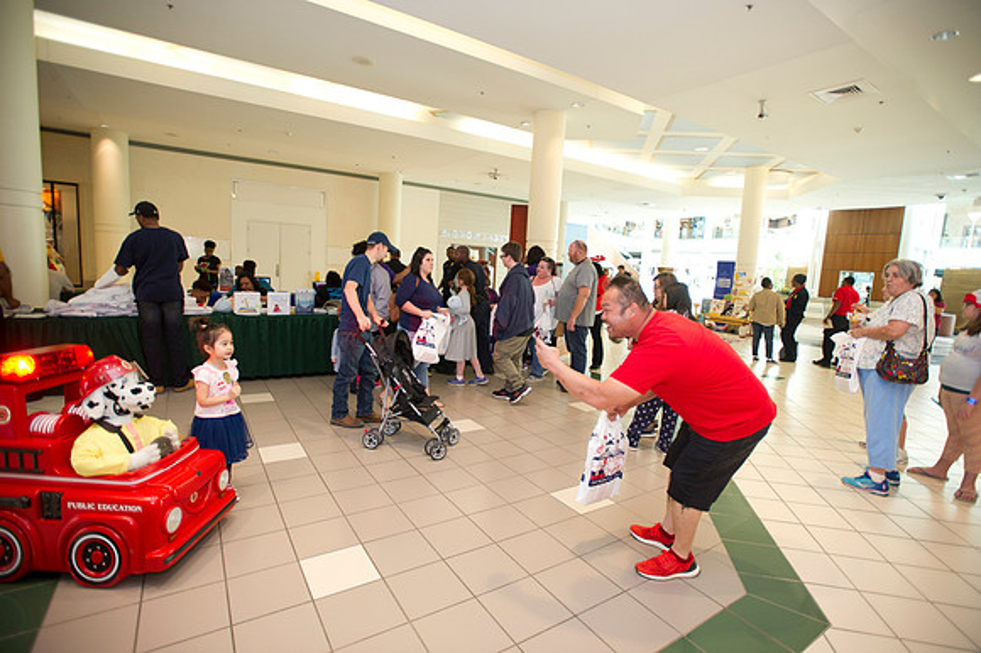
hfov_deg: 93.3
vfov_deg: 70.4
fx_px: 463
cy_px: 326
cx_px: 490
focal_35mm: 17
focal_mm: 17
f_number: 2.8
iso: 1250
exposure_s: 1/250
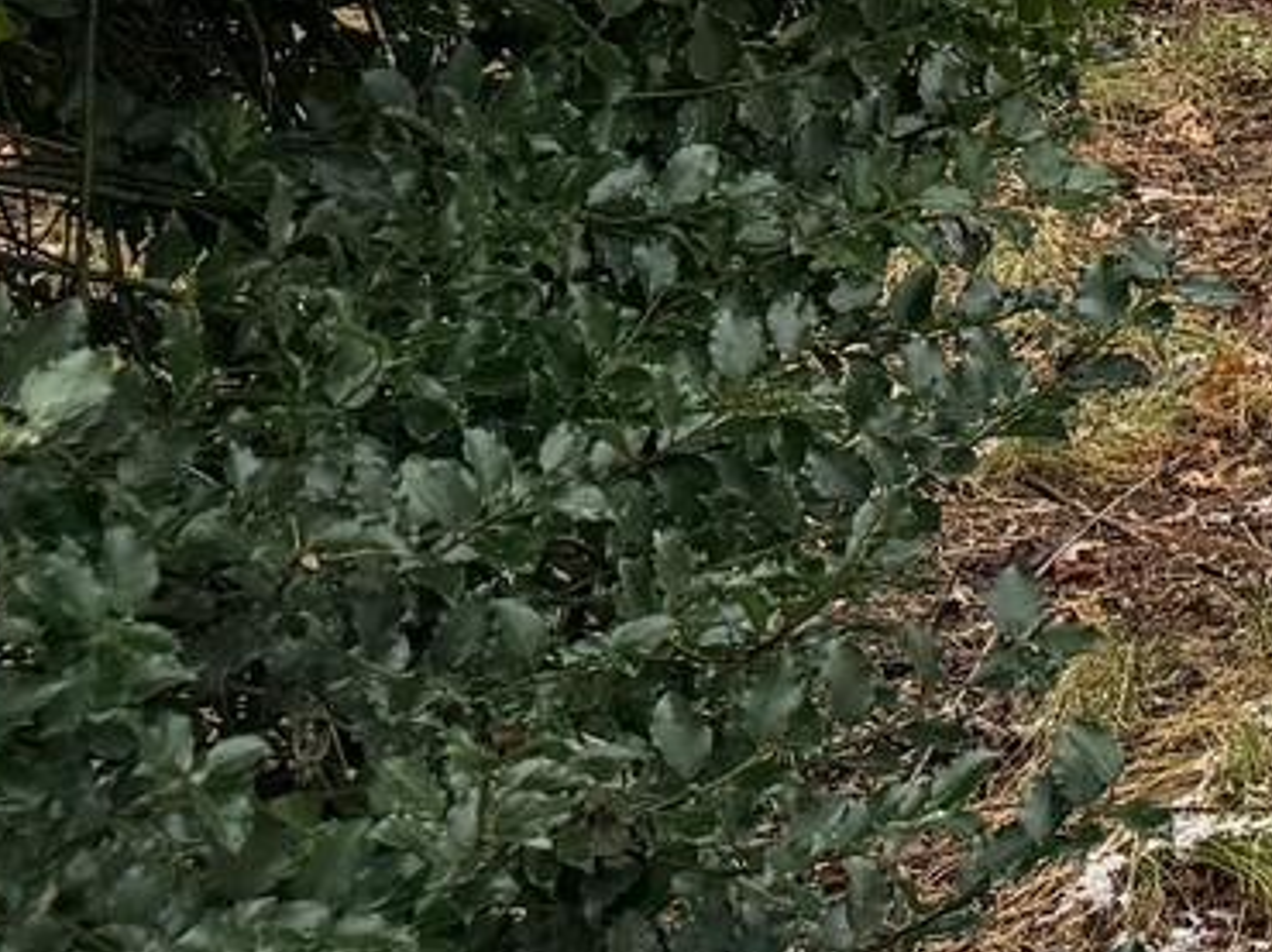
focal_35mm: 133
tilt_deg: +2.5
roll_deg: -0.5
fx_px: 4884
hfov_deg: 11.4
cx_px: 3362
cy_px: -1275
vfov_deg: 9.9
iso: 80
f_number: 1.78
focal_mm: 6.86
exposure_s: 1/506
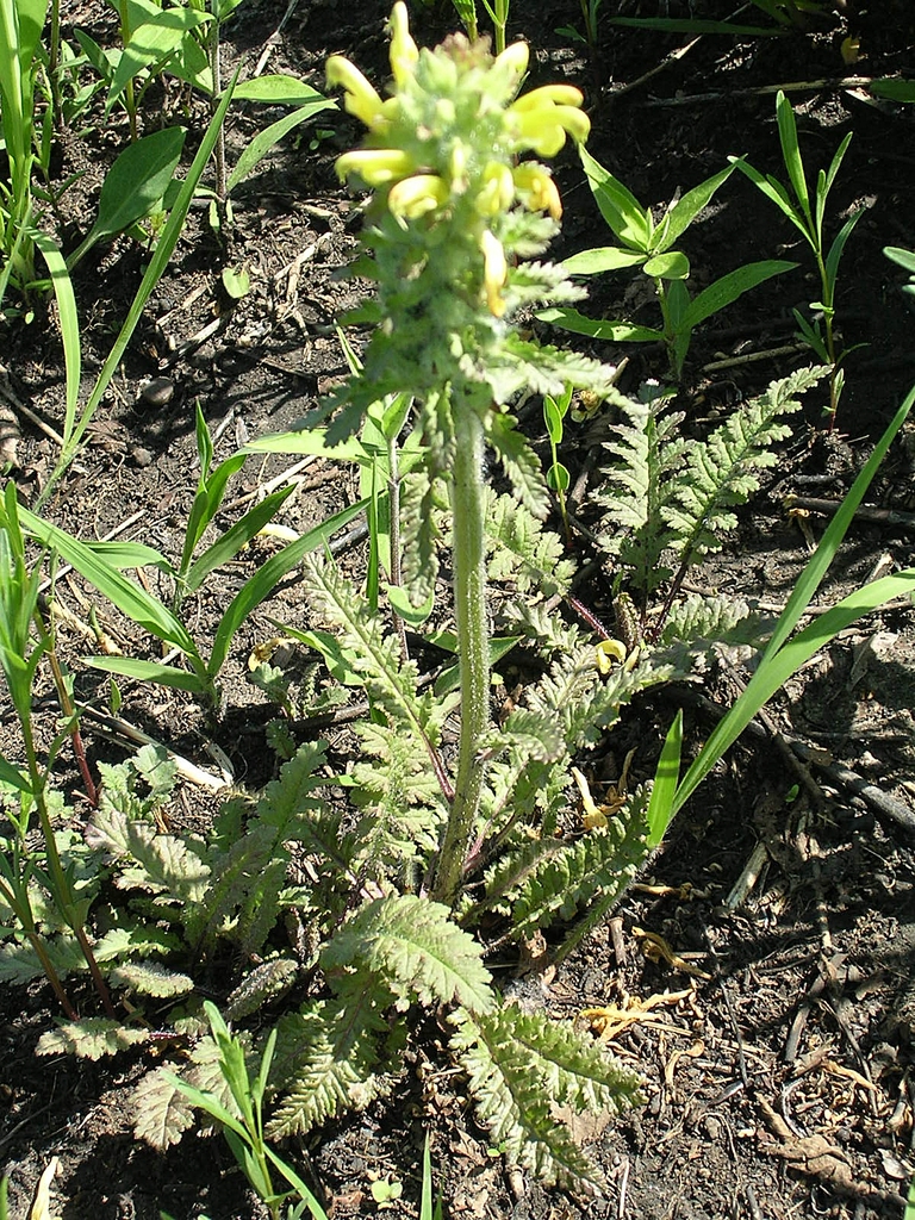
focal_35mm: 86
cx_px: 458
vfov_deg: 22.8
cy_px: 610
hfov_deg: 17.2
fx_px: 3031
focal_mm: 13
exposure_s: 1/190
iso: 100
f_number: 4.1
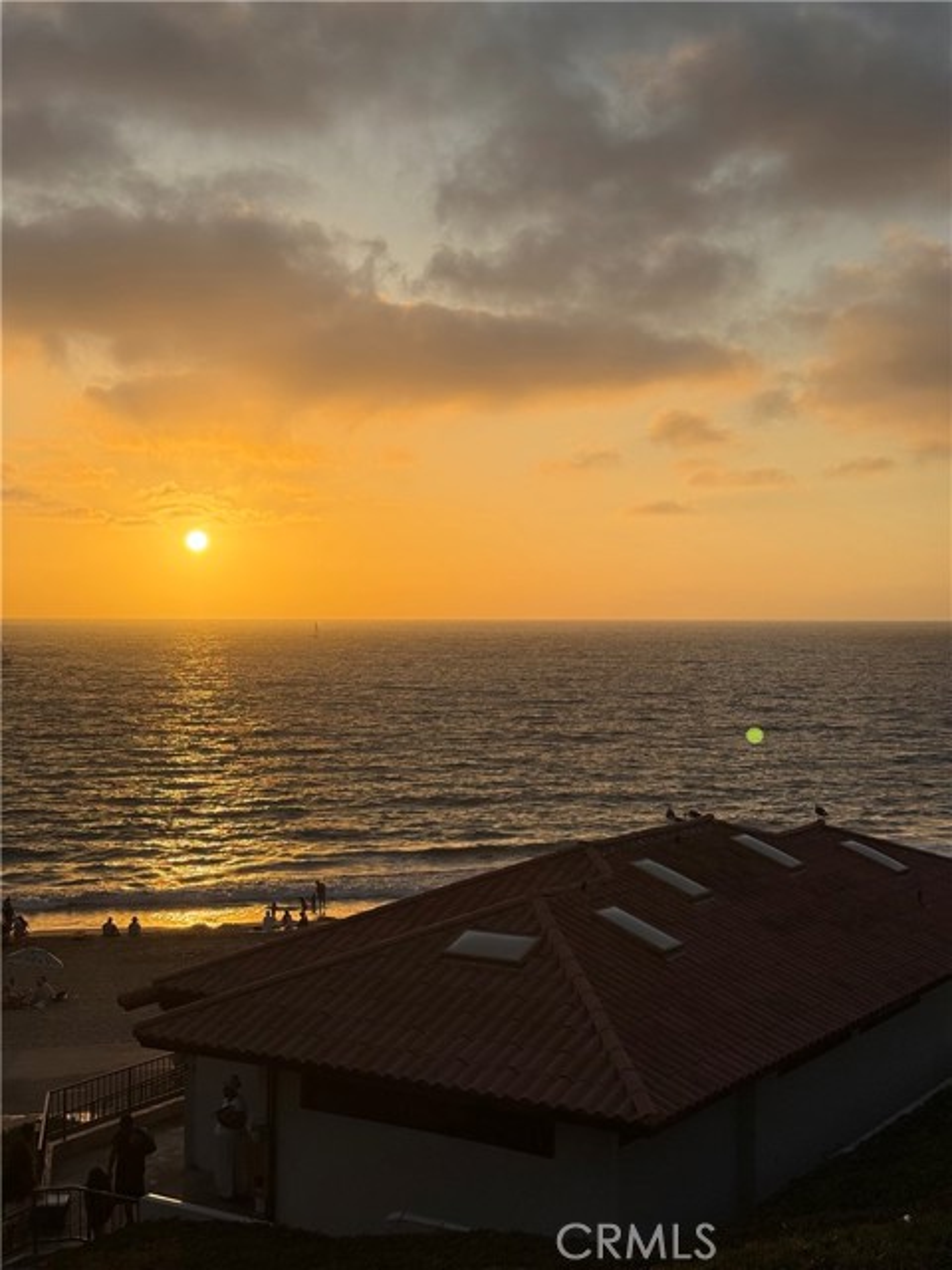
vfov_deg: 39.7
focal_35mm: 48
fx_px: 1760
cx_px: 476
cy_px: 635
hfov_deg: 30.3
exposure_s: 1/6536
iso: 80
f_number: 1.78
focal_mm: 6.76
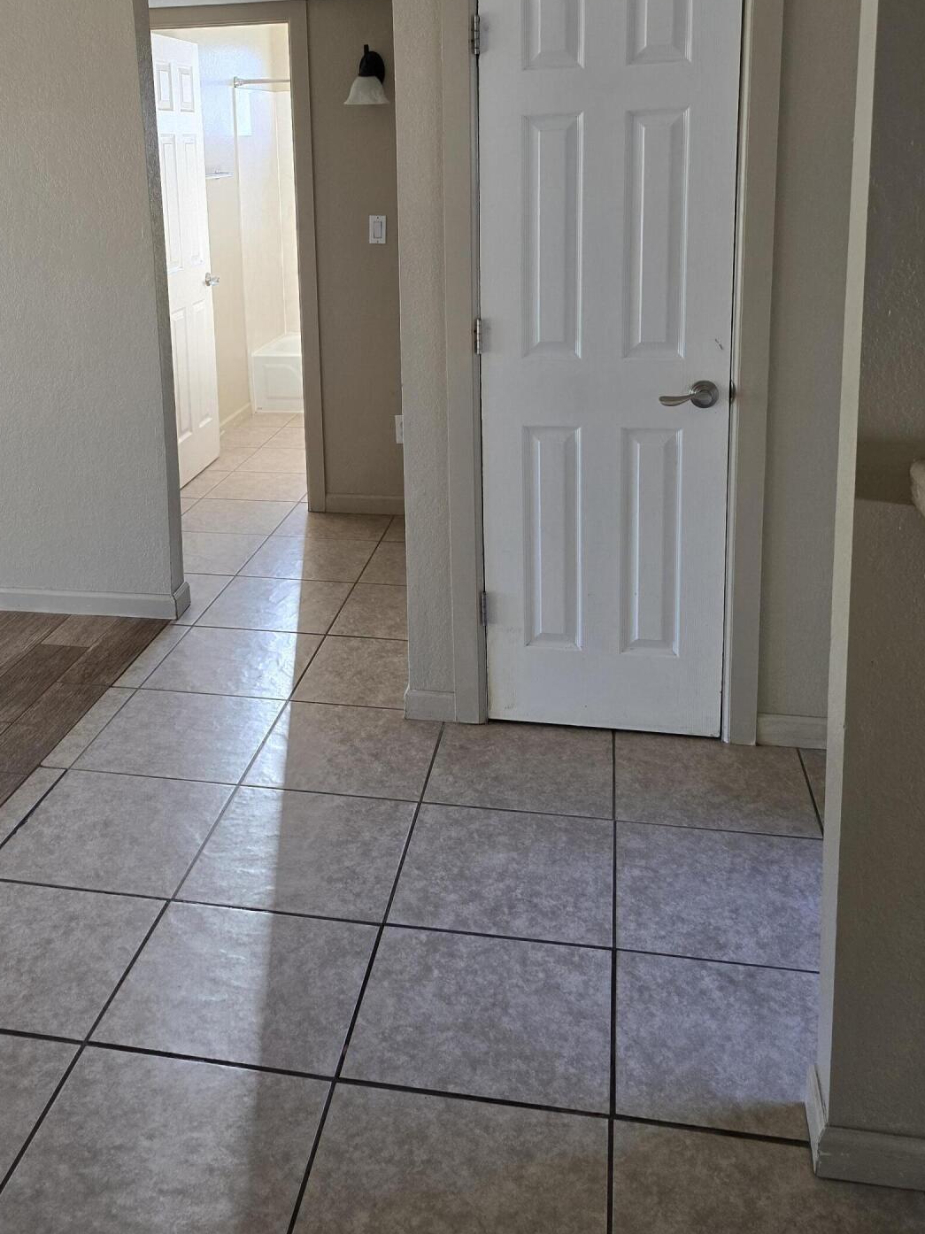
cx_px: 331
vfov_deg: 53.9
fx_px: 1176
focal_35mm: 33
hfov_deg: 42.5
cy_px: 378
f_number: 1.7
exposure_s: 1/180
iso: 160
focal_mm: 6.3
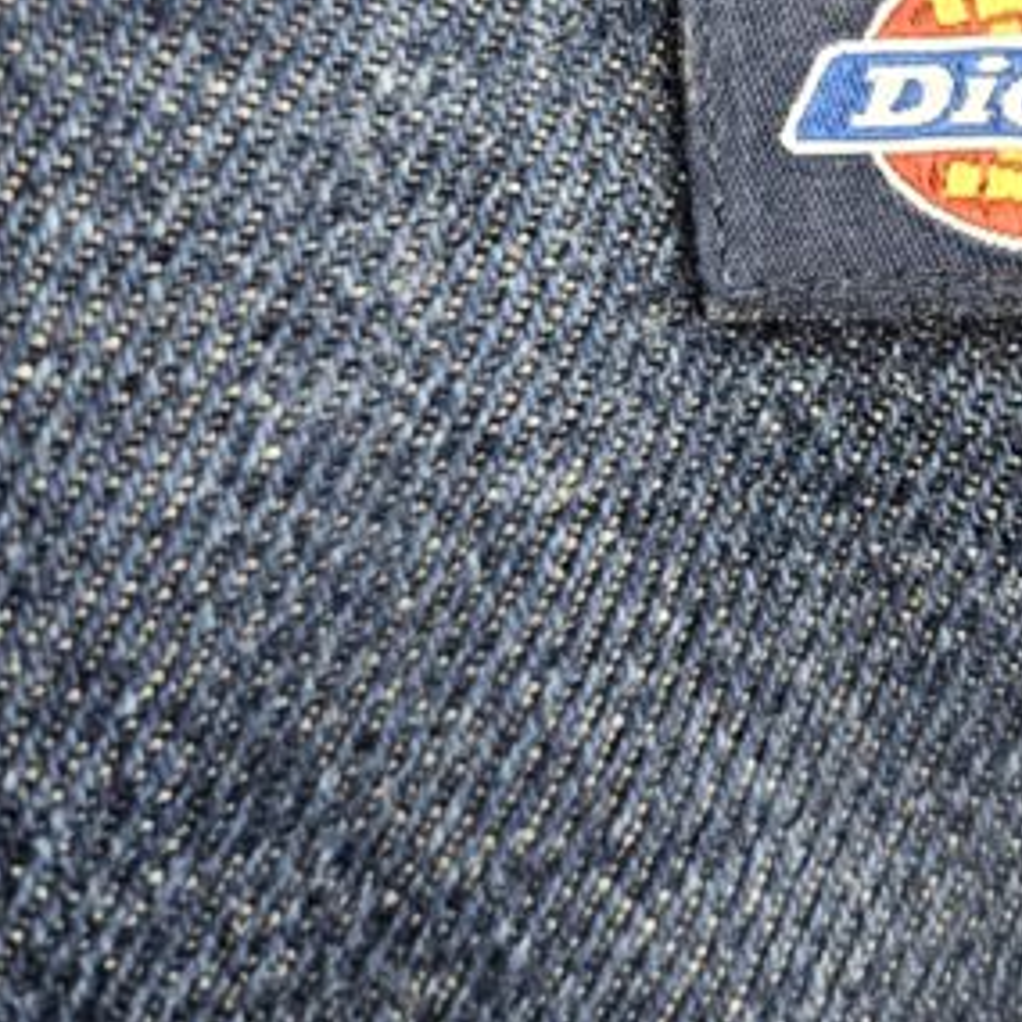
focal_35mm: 57
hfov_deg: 28.1
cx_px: 1036
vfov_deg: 28.6
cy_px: 54
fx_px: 1904
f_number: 1.7
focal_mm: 6.3
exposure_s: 1/26
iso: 500
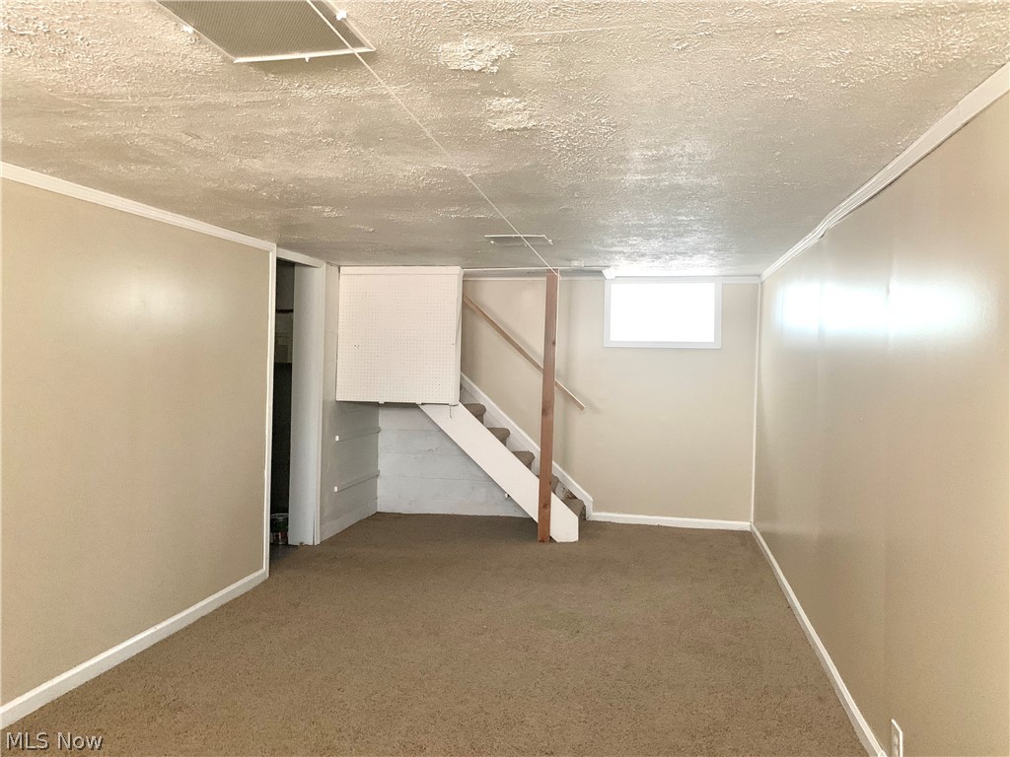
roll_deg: -2.2
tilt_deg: -0.2
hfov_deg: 67.3
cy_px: 378
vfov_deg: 53.1
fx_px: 759
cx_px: 505
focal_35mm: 26
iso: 400
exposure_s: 1/34
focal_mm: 4.25
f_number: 1.8
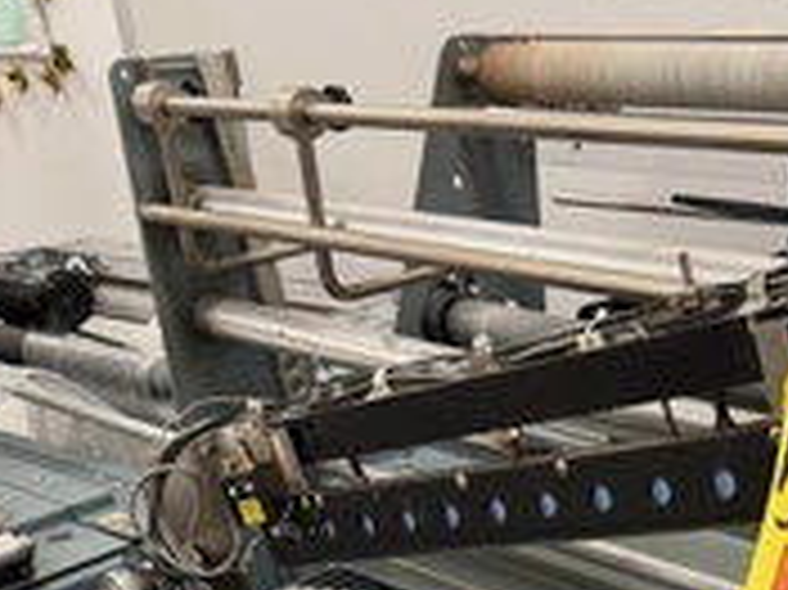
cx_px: 653
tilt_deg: -28.1
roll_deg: +3.8
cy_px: 649
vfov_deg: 24.7
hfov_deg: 33.7
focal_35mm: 55
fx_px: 1251
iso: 250
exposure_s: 1/60
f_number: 1.78
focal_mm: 6.76
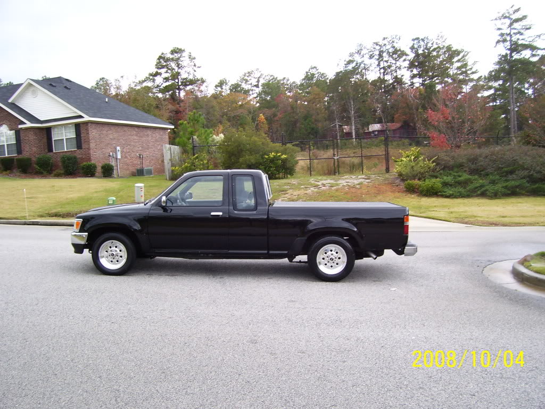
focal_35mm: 34
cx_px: 272
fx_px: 535
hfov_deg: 54.0
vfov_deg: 41.8
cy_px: 204
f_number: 2.7
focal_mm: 5.6
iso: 80
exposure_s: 1/90
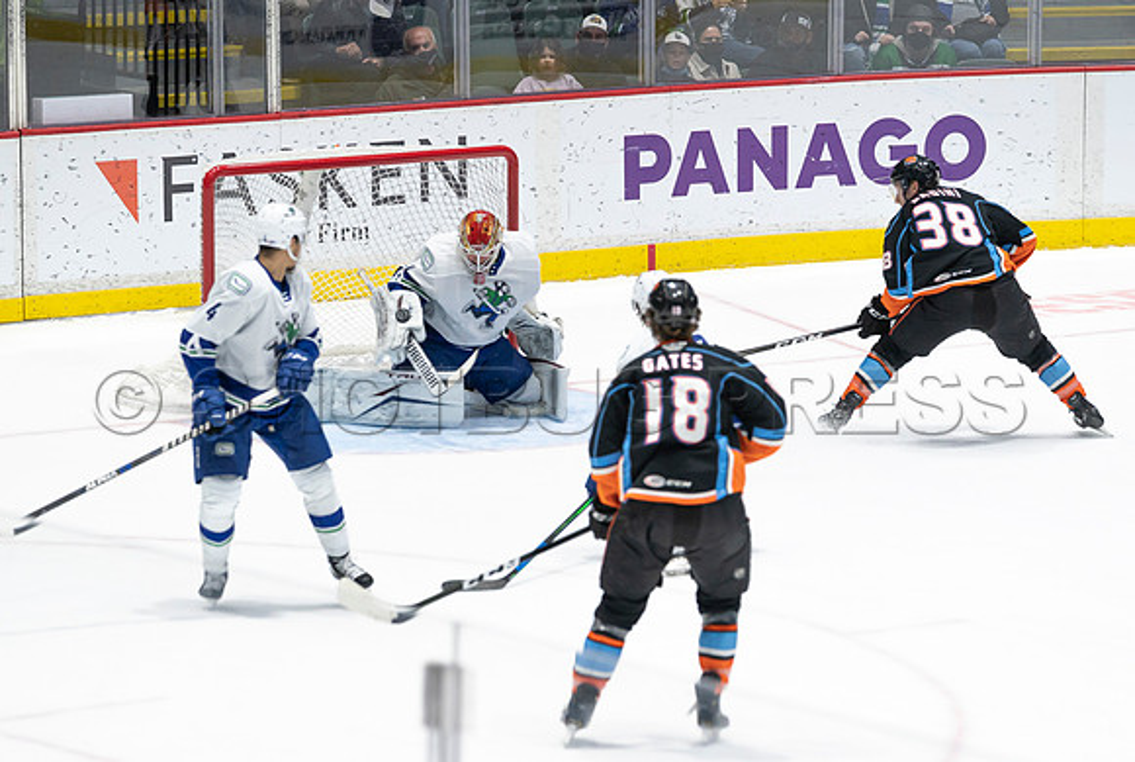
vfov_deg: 5.3
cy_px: 347
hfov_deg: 7.9
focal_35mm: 260
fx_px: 8202
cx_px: 596
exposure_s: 1/640
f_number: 4
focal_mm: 200
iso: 1600
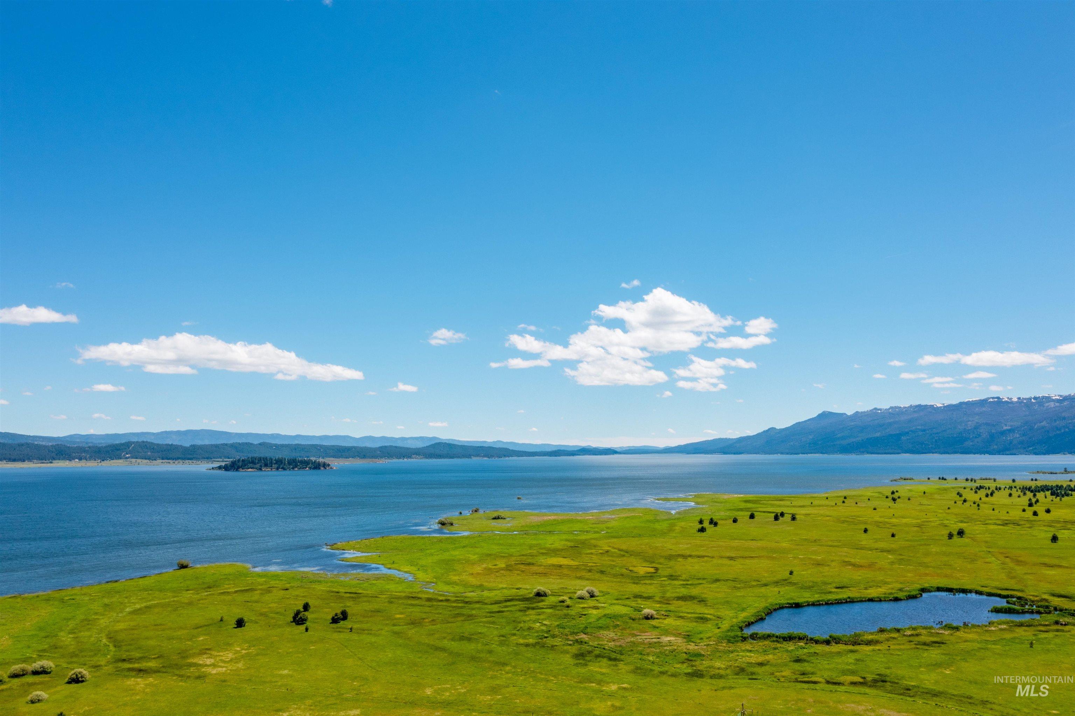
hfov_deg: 65.5
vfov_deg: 46.4
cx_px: 538
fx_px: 836
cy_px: 358
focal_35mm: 28
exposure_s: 1/800
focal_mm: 10.26
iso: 100
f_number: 8
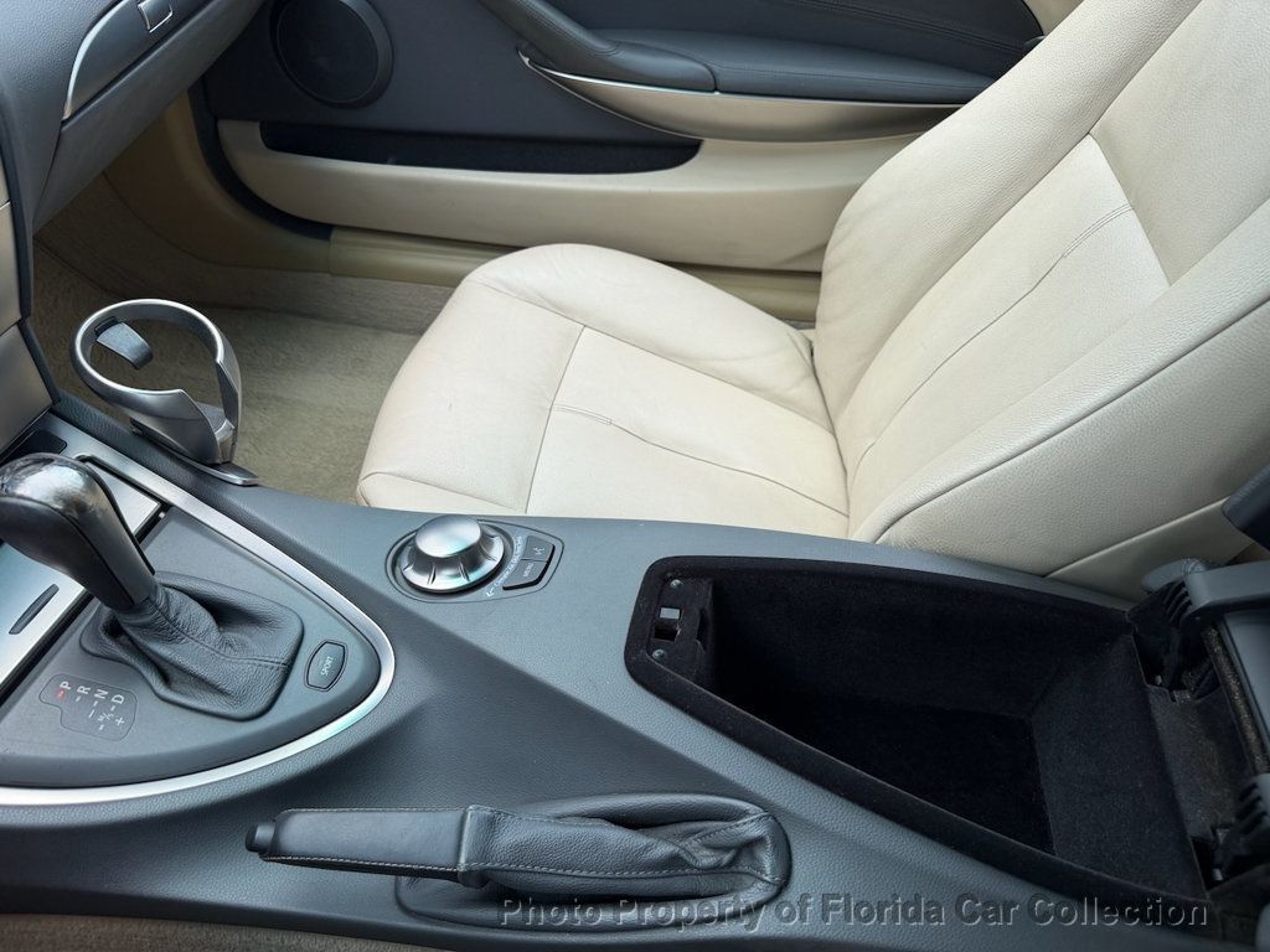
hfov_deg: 71.6
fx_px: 881
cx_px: 635
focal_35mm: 24
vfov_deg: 56.8
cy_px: 476
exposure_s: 1/715
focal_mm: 6.76
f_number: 1.78
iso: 80
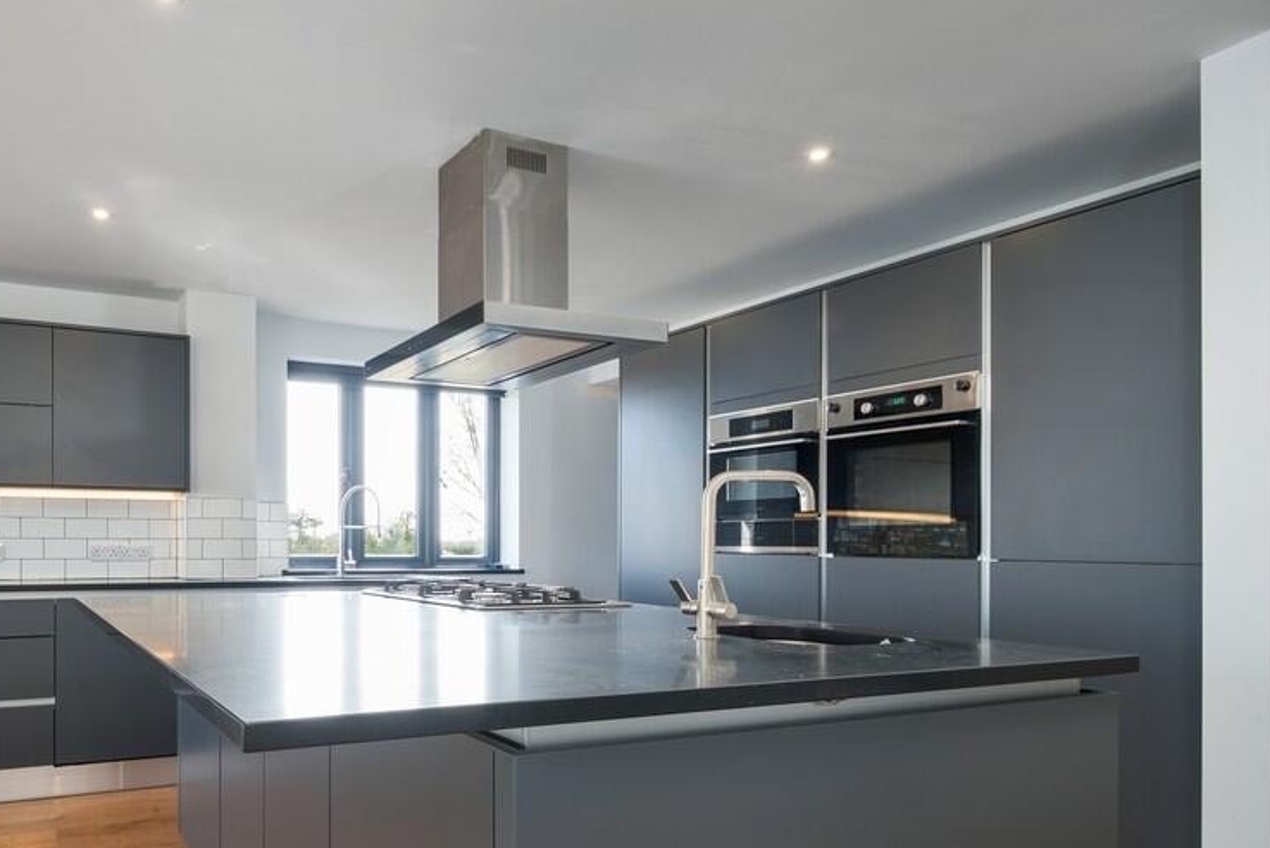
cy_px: 527
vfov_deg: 50.8
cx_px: 422
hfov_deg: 69.4
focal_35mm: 25
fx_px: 882
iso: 160
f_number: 7.1
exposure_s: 1/13
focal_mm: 11.8
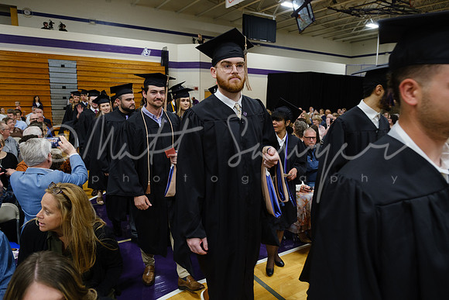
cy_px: 150
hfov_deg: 73.7
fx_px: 299
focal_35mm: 24
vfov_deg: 53.2
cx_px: 224
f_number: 3.2
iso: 1250
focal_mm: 16
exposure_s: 1/100
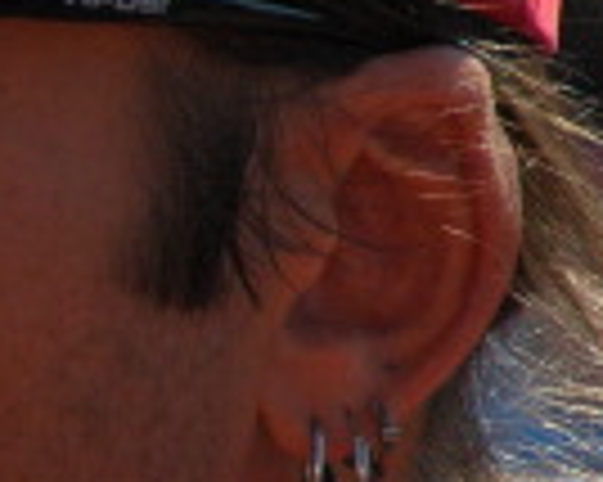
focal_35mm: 1478
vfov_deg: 1.0
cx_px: -554
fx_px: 26358
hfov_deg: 1.3
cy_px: 349
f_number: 10
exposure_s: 1/640
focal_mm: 220
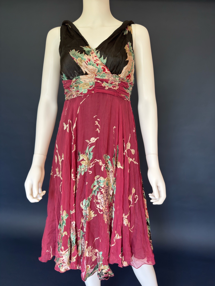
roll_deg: -1.1
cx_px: 108
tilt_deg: -10.5
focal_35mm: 24
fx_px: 199
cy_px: 143
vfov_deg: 71.6
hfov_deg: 56.8
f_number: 1.78
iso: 125
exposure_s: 1/112
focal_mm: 6.76
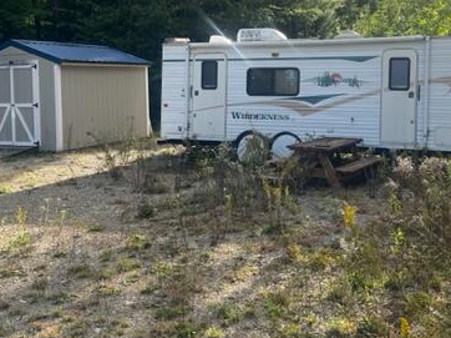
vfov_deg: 31.1
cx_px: 284
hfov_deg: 40.9
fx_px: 599
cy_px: 97
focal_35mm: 46
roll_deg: +0.2
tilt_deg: -2.0
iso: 50
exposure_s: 1/1163
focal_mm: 5.1
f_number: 1.6
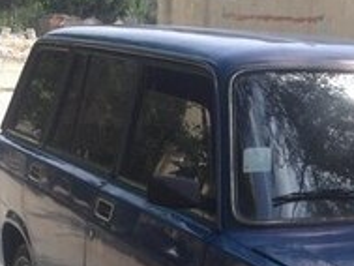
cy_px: 318
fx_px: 1248
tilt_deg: -18.4
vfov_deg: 11.9
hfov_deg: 16.1
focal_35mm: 122
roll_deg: -3.5
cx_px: 240
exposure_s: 1/690
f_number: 2.4
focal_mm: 4.28
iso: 50
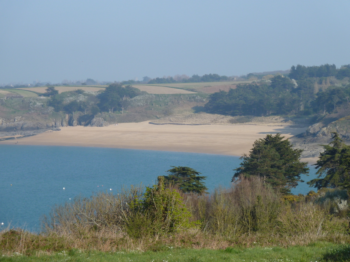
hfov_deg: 14.4
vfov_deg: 10.8
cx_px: 175
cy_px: 131
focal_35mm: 137
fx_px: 1385
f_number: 4.5
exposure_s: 1/400
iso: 80
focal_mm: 22.5
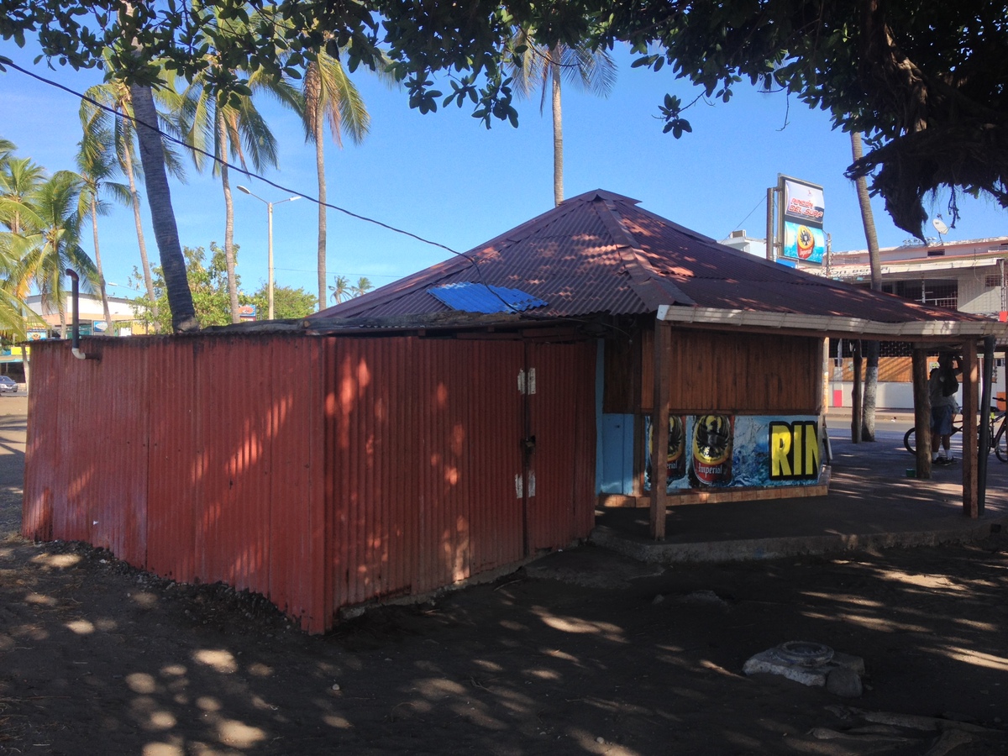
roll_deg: +0.6
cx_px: 504
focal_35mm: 35
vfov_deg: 40.7
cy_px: 378
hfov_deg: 52.6
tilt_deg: -2.1
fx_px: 1019
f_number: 2.4
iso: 50
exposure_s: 1/613
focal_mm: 4.28
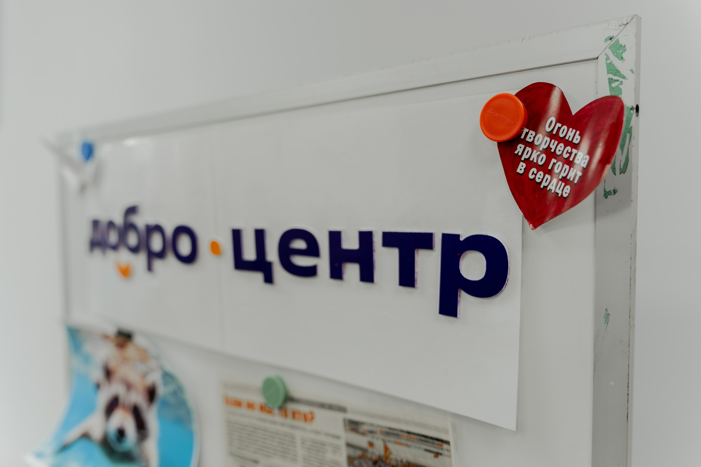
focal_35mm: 28
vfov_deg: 46.4
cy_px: 234
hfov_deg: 65.5
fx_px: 545
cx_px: 350
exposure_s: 1/200
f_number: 3.2
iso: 500
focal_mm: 28
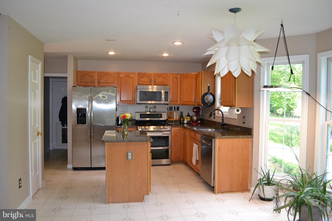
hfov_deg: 67.4
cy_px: 110
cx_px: 166
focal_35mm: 27
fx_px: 249
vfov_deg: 47.9
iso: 400
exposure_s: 1/60
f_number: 4
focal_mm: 18
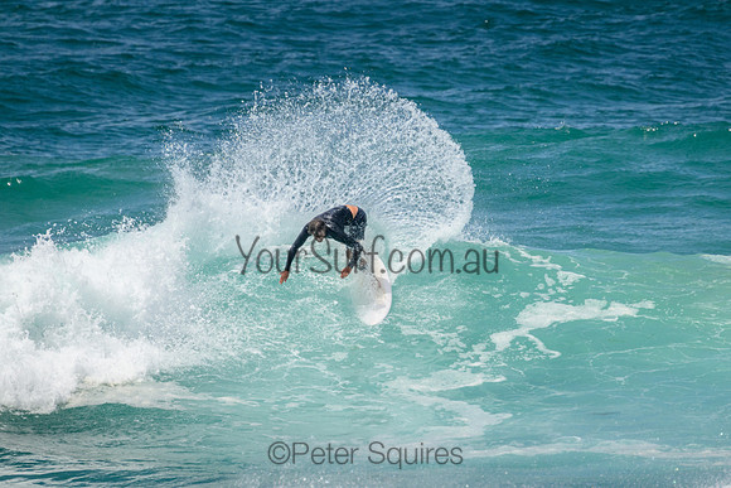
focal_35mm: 940
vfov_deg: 1.5
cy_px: 283
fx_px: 19098
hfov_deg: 2.2
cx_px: 426
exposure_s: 1/2000
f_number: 11
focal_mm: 800
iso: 640
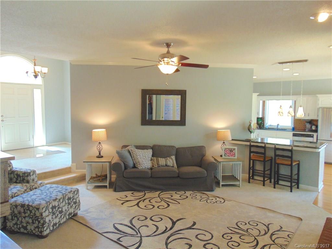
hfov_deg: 69.4
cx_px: 166
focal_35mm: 25
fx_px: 240
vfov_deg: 54.9
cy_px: 124
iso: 200
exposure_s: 1/30
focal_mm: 4.5
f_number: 3
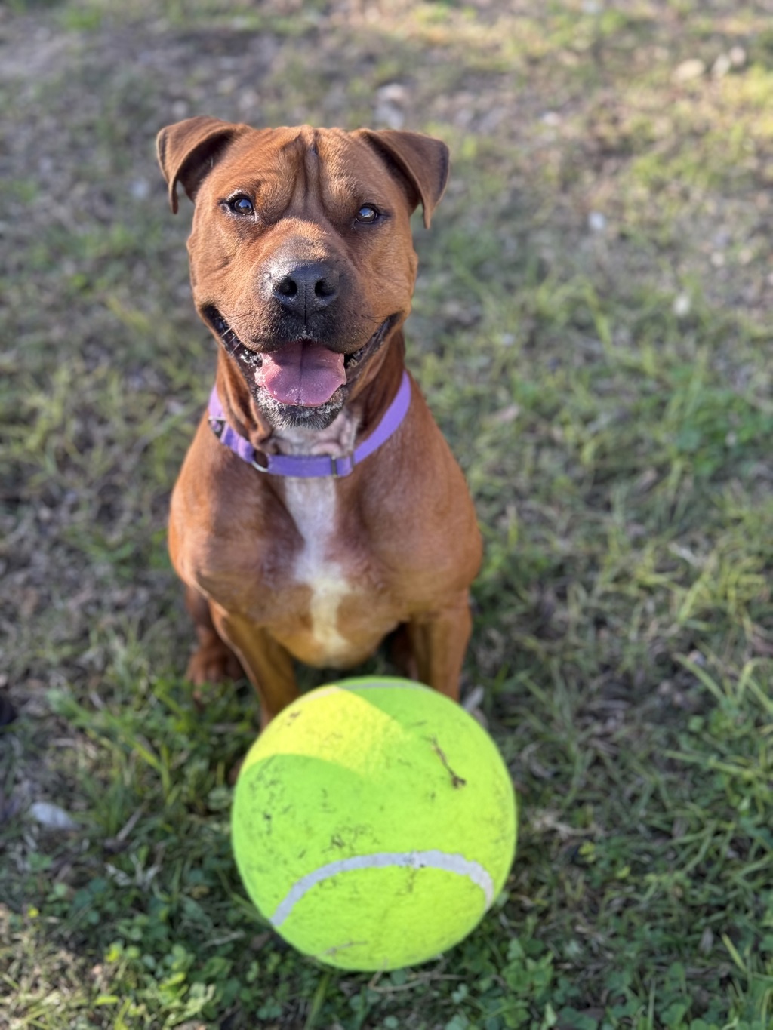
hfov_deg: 30.3
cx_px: 386
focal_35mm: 48
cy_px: 515
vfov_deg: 39.7
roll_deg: -0.1
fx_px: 1429
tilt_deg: -33.9
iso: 80
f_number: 1.78
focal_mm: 6.76
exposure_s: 1/413
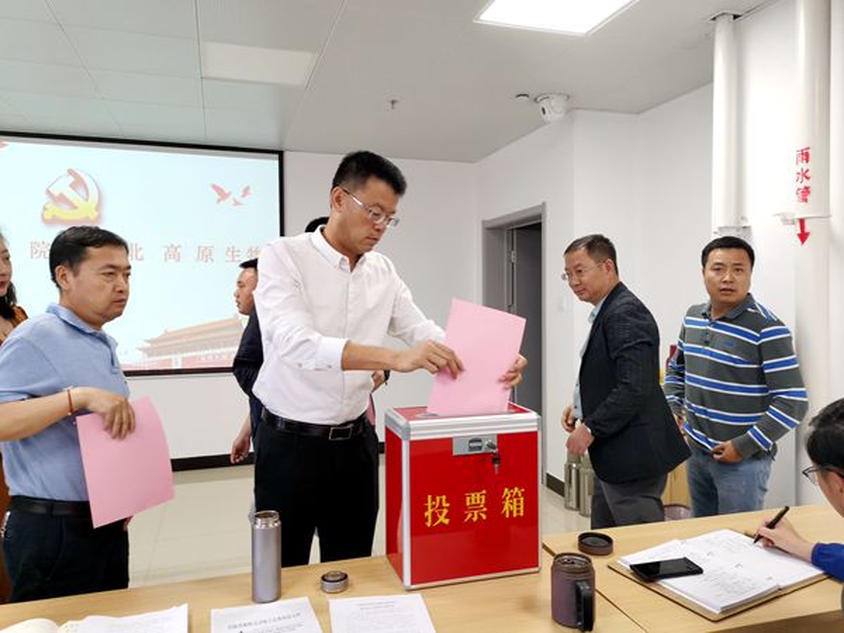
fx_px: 658
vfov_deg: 51.4
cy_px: 316
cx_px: 422
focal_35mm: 27
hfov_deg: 65.3
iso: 250
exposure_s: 1/100
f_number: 1.8
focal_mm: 5.58
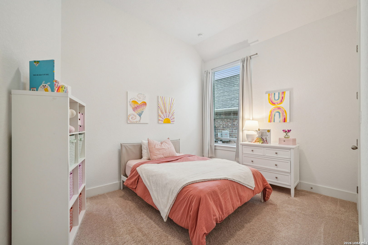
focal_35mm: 15
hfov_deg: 100.4
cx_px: 184
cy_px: 122
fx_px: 153
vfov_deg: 77.3
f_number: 8
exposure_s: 1/30
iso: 800
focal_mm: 15
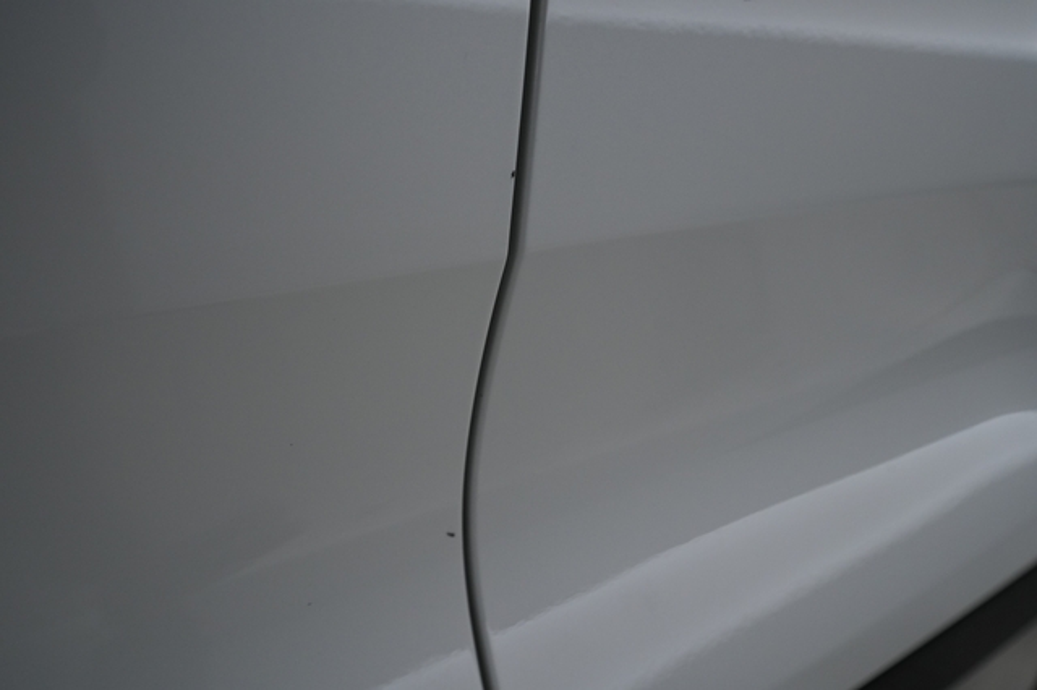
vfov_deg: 46.4
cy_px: 345
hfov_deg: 65.5
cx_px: 518
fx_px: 806
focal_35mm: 28
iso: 2000
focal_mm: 28
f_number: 4.5
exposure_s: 1/400
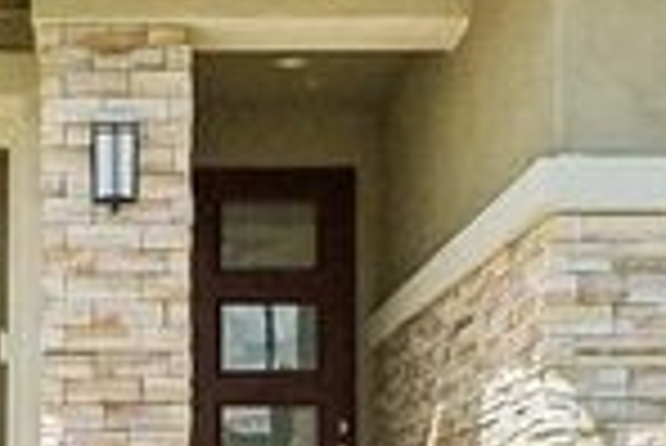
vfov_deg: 13.8
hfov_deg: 20.6
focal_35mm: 97
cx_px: 76
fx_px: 1796
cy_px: 502
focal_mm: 14
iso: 640
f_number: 8
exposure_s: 1/2500
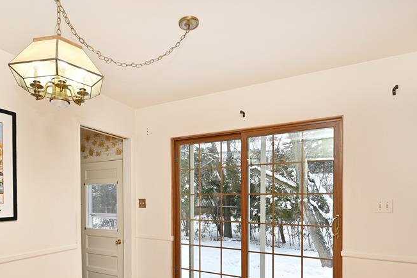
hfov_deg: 77.9
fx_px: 255
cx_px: 173
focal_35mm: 22
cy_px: 206
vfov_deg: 54.7
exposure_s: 1/60
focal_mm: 14
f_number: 10
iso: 640
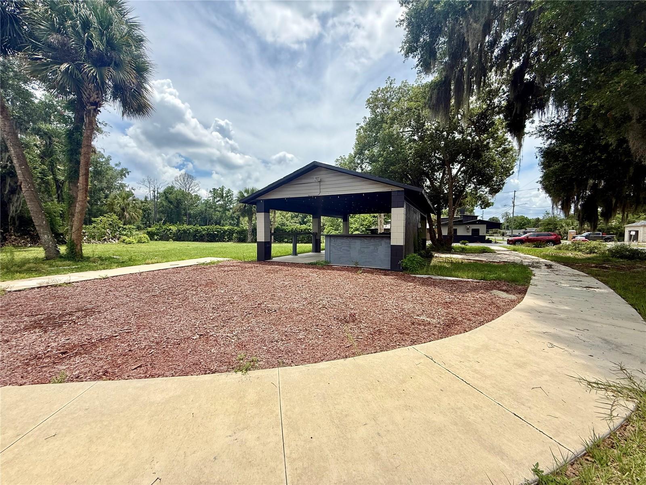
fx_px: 261
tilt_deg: -2.2
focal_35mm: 14
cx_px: 323
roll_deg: -0.6
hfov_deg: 102.1
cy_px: 242
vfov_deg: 85.7
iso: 50
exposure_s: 1/1901
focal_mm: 2.22
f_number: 2.2
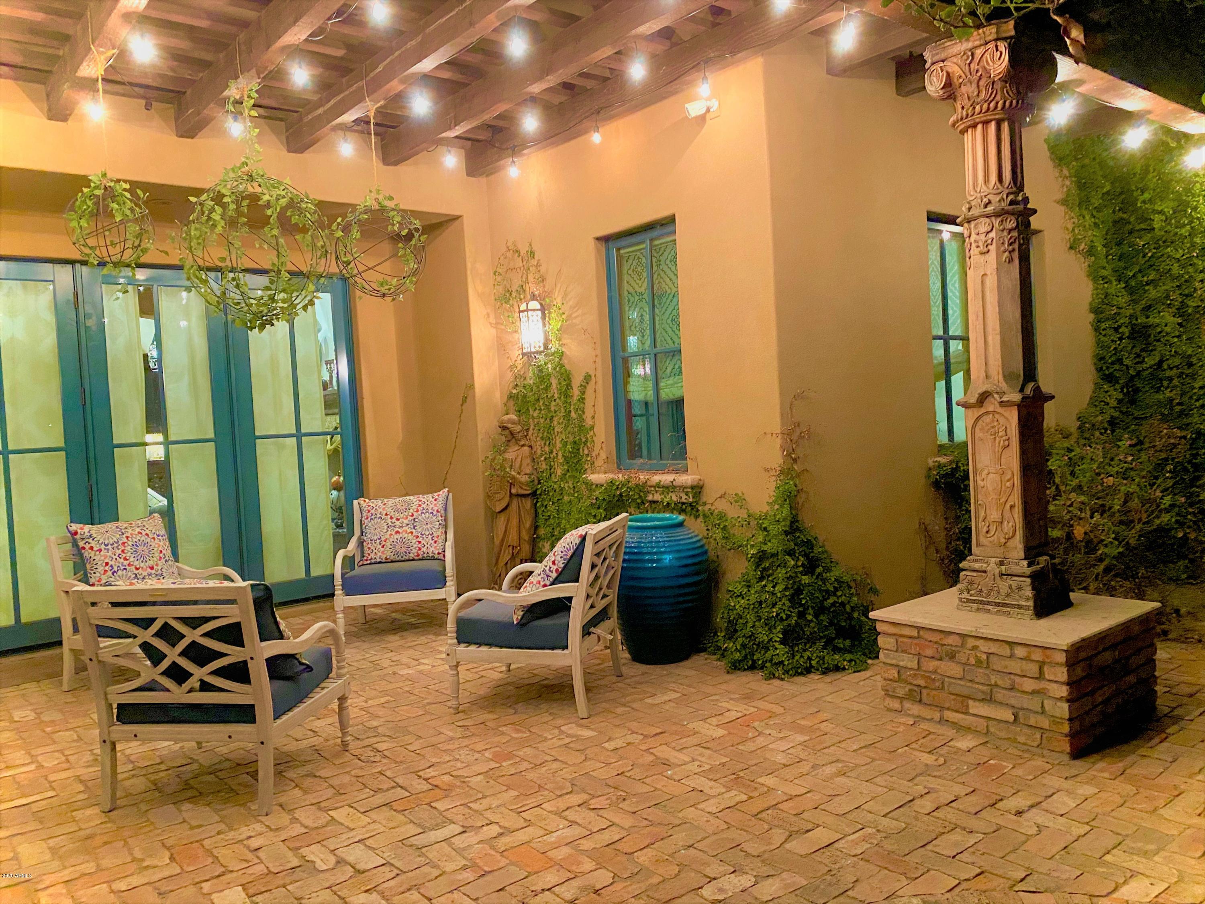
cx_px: 602
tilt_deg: -1.5
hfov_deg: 67.3
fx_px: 905
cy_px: 452
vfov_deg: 53.1
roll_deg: +3.0
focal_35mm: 26
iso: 800
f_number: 1.8
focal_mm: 4.25
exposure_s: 1/30
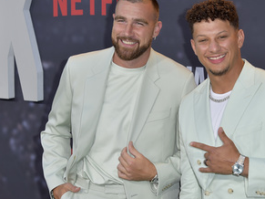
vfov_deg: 14.2
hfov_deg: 18.8
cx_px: 178
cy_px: 109
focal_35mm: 104
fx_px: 796
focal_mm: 70
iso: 320
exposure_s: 1/250
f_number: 6.3
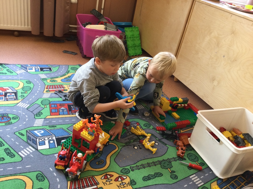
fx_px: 227
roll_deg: -12.8
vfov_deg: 45.4
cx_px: 126
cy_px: 94
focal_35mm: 31
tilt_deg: -29.5
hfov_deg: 58.4
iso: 100
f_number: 2.4
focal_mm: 3.3
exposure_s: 1/33
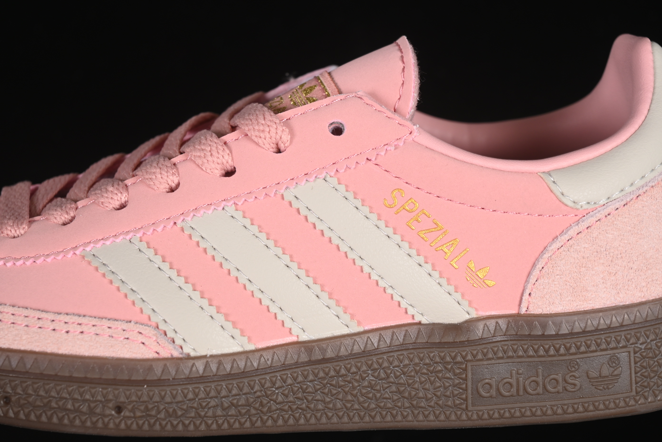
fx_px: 1379
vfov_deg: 18.2
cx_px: 331
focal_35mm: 75
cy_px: 221
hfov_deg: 27.0
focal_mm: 50
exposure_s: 1/60
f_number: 7.1
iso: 160
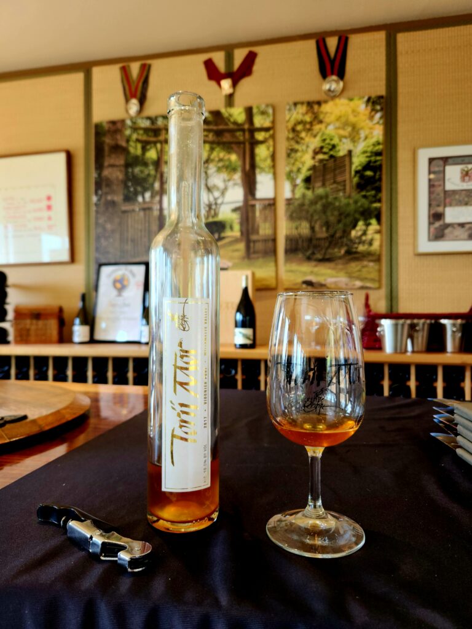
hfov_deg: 58.9
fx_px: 418
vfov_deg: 73.9
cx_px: 236
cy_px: 314
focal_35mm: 23
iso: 40
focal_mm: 5.4
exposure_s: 1/60.2
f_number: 1.8
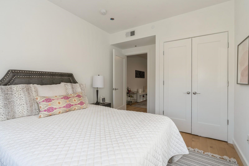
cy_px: 83
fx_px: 111
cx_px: 124
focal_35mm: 16
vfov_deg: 73.7
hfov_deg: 96.7
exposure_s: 1/13
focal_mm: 16
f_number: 11
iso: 100
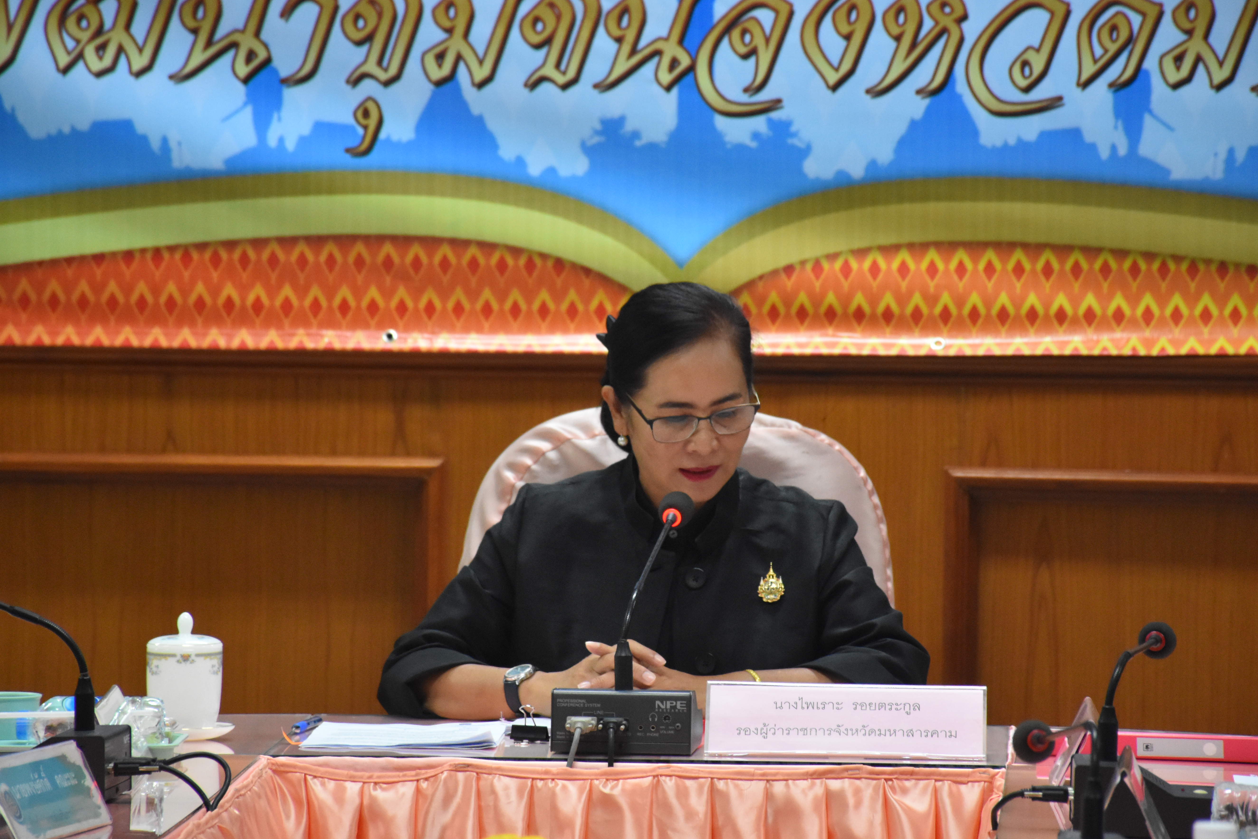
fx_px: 8316
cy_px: 423
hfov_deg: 8.7
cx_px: 667
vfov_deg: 5.8
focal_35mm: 238
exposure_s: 1/125
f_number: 5.6
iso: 2800
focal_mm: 140
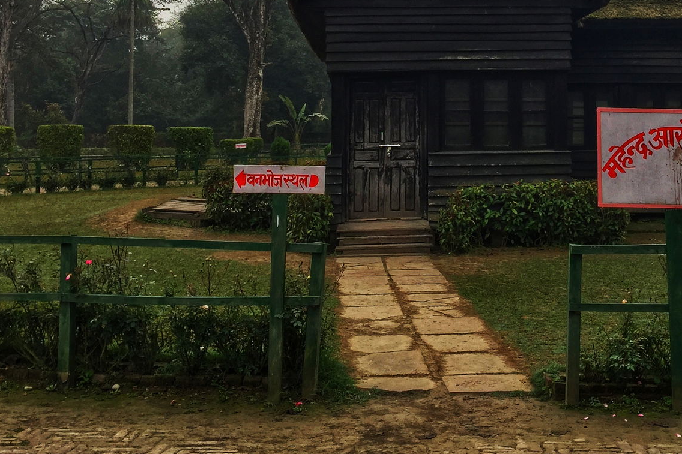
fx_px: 966
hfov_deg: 38.5
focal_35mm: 51
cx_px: 450
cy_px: 106
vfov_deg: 26.1
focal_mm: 4.15
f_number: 2.2
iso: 32
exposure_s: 1/309
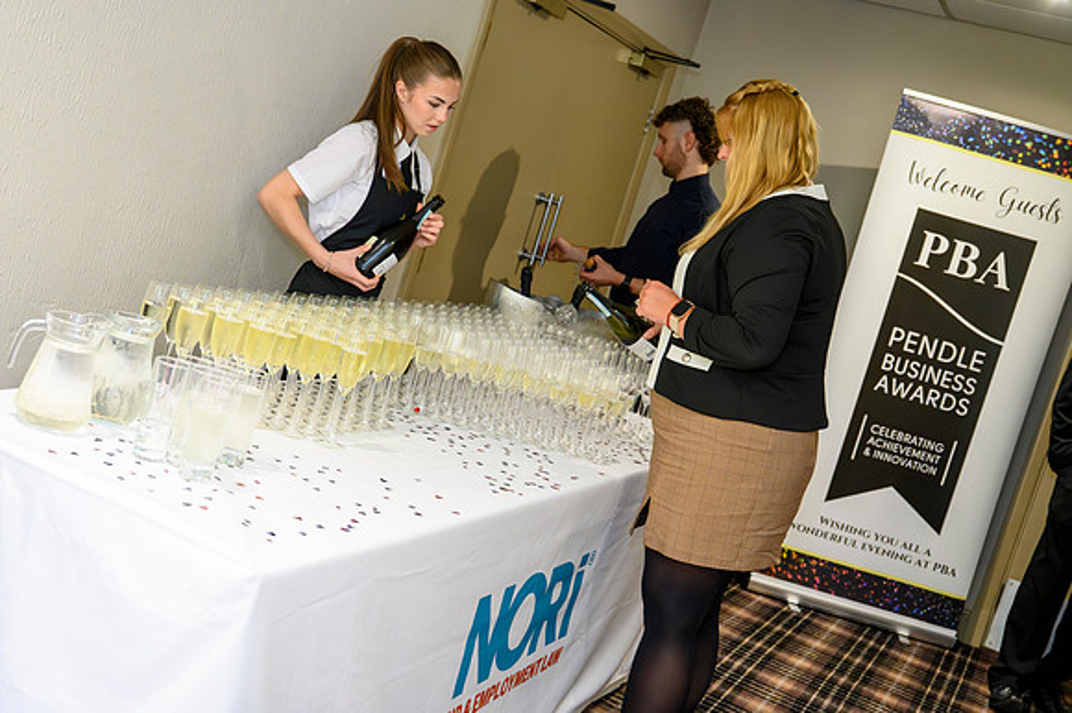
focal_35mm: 43
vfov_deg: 30.9
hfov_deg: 45.2
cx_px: 507
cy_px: 327
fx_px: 1288
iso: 6400
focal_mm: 40
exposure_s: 1/125
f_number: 4
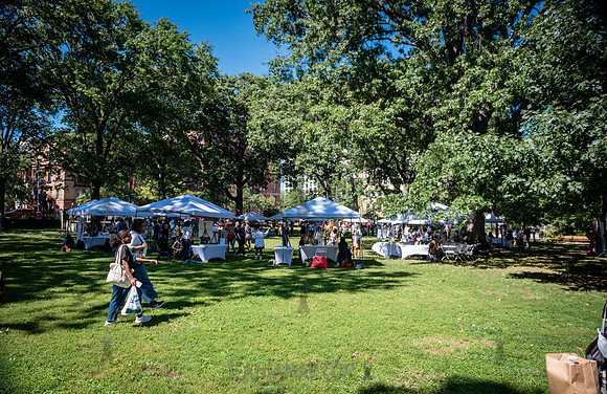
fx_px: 417
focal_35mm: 25
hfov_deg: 72.0
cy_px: 209
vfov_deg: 50.5
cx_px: 294
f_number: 3.5
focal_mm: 24
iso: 800
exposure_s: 1/3200
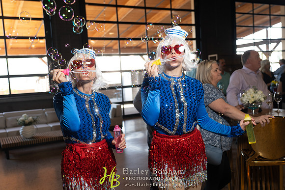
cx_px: 142
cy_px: 95
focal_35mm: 36
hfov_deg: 53.1
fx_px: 285
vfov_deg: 36.9
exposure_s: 1/125
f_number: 4
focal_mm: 36
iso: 1250
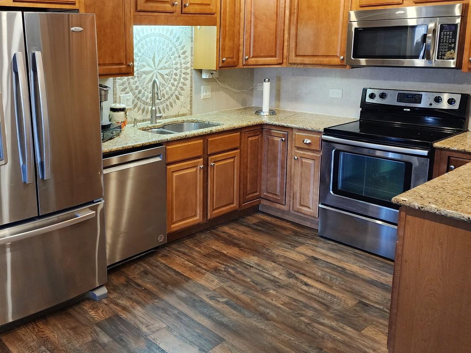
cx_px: 152
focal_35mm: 33
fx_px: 449
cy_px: 130
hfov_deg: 54.1
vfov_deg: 42.6
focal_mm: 6.4
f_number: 1.8
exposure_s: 1/120
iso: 640
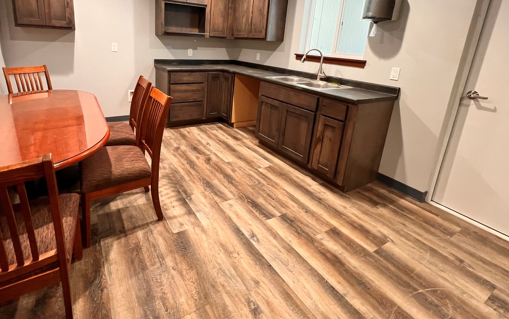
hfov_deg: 93.5
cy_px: 105
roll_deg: -3.1
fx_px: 236
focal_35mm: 17
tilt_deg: -15.2
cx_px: 213
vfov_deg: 66.1
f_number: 1.8
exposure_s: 1/60
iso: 250
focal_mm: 1.57
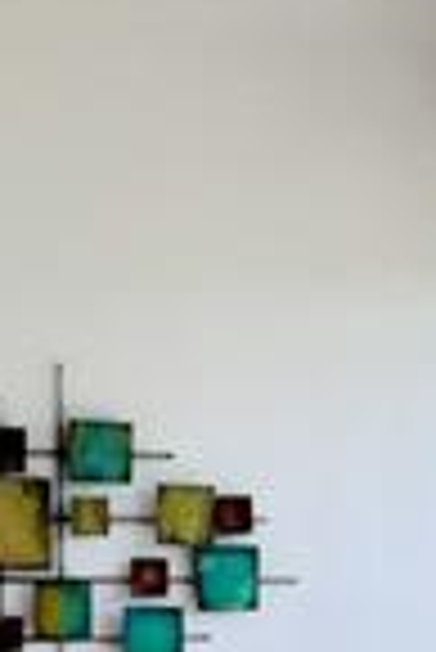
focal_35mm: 154
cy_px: 904
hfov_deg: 8.9
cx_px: 418
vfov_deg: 12.8
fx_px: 2791
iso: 32
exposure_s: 1/120
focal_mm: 5.9
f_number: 2
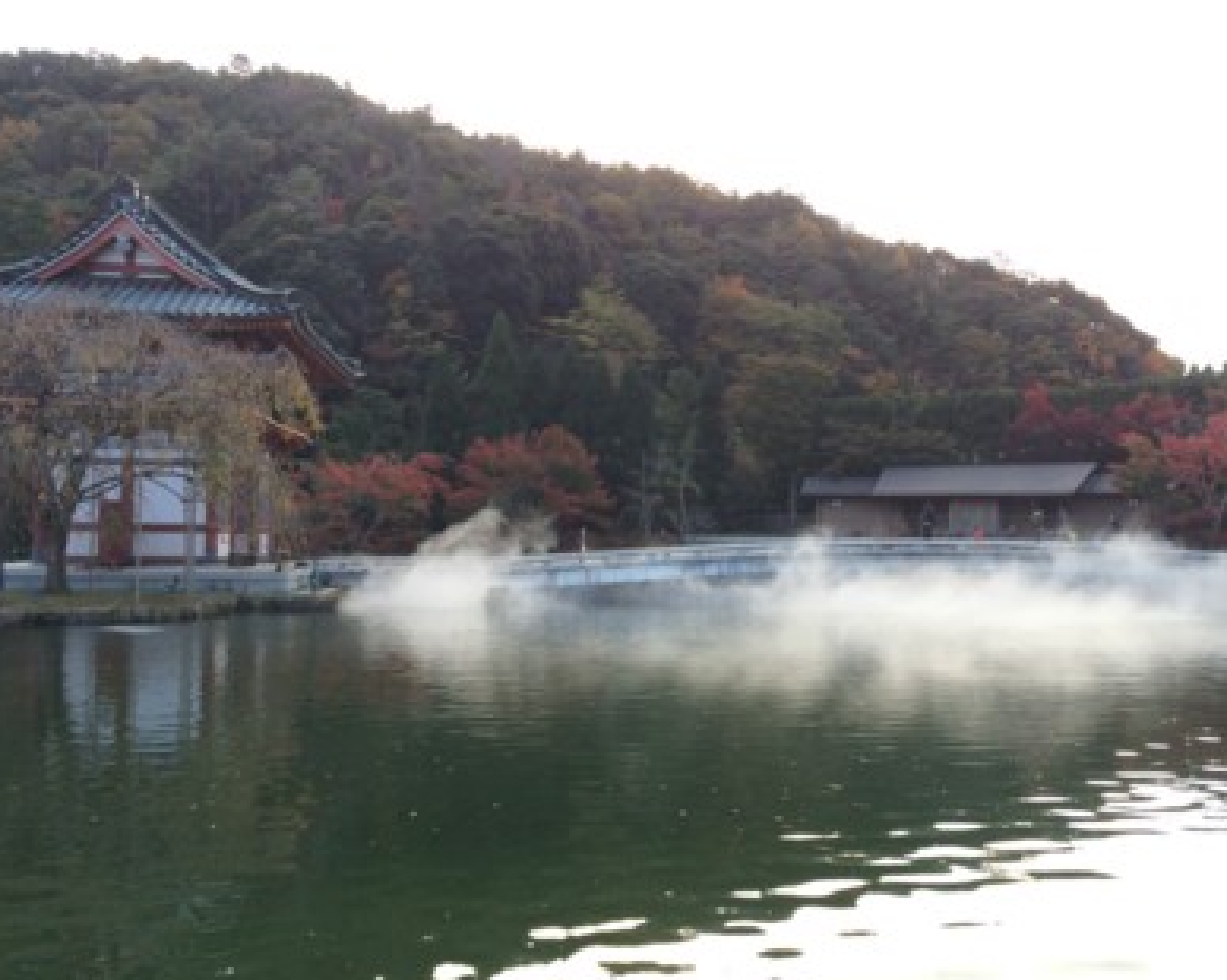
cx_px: 699
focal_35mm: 34
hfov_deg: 52.7
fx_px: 1234
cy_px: 528
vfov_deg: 43.3
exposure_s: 1/213
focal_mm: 4.12
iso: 32
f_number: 2.2
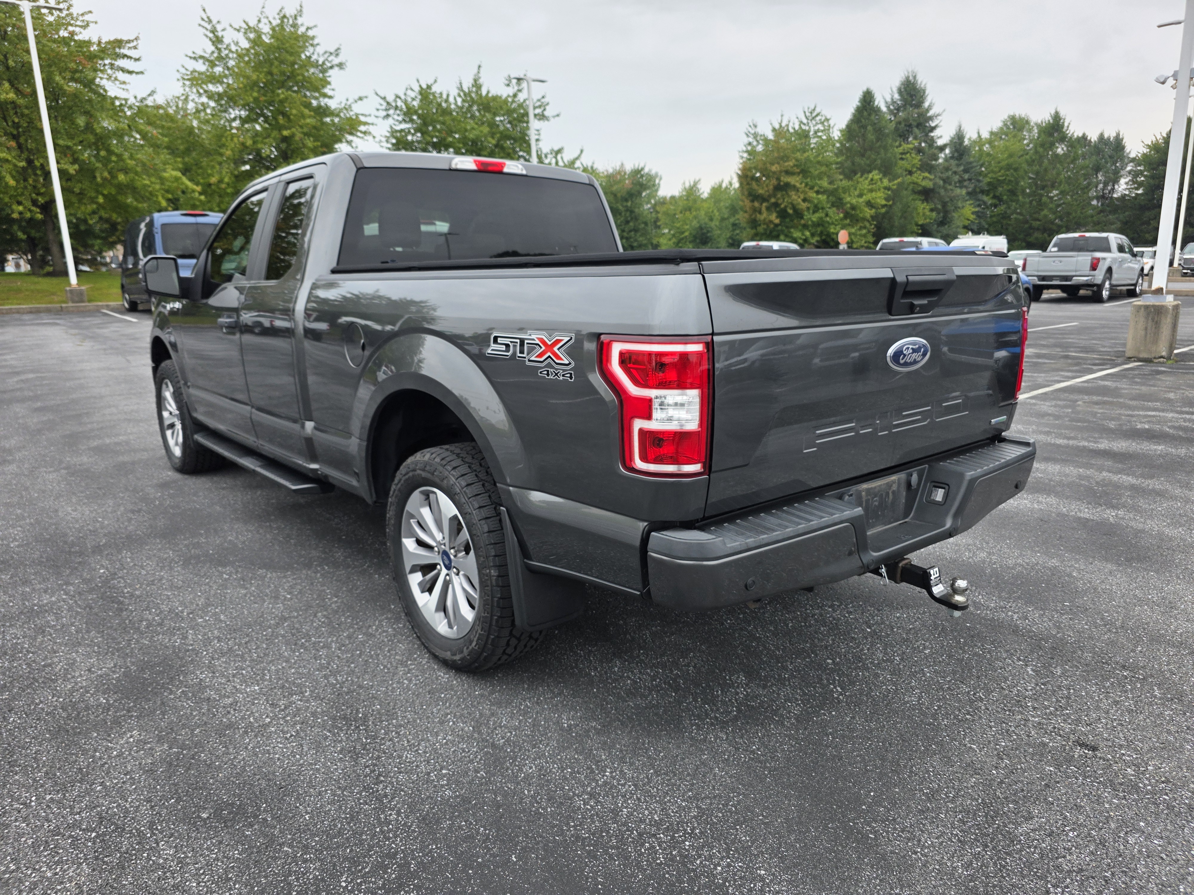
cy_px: 448
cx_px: 597
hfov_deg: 73.9
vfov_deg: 58.9
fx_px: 793
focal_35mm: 23
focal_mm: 6.3
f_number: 1.7
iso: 40
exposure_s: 1/180
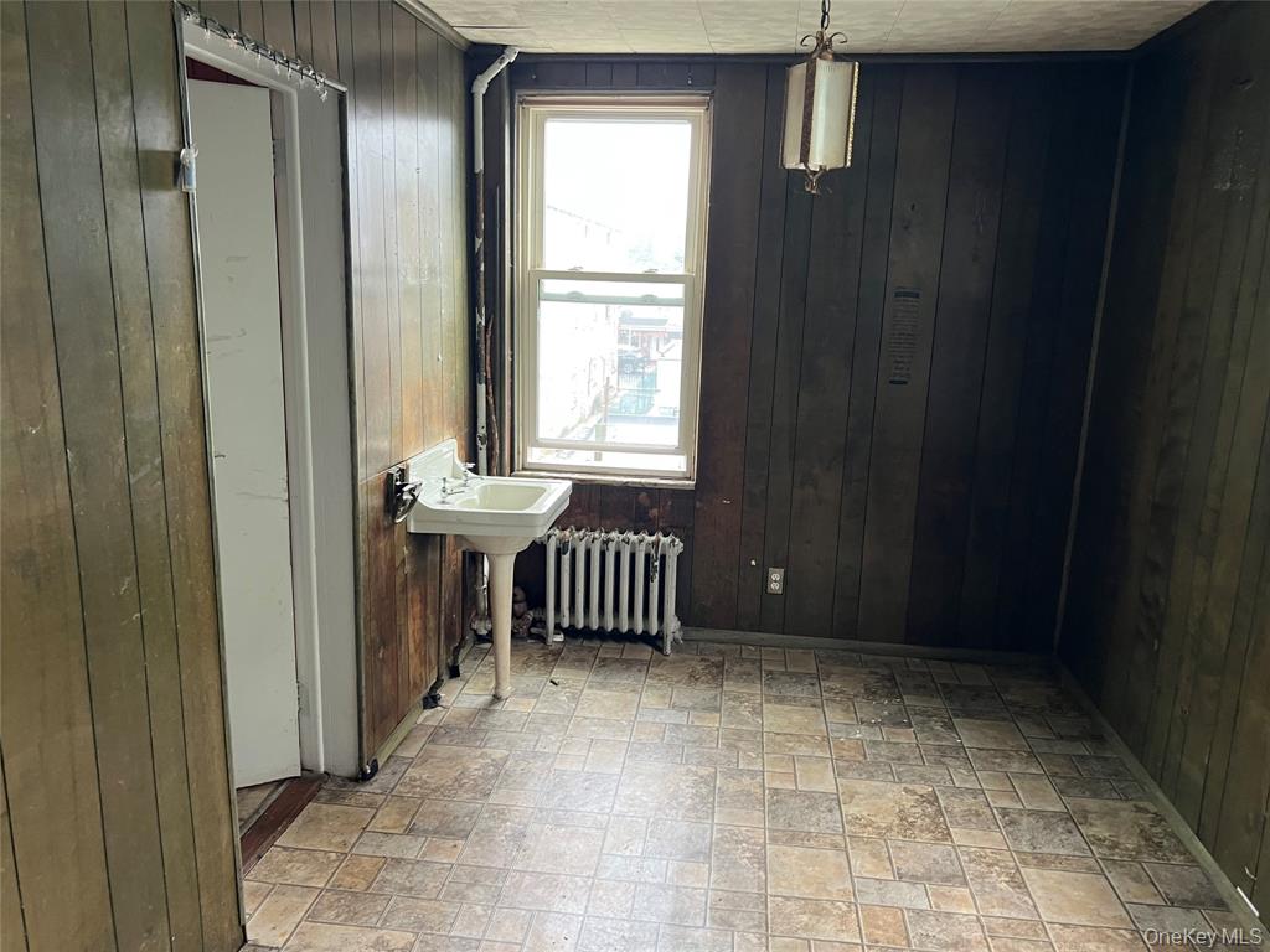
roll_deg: -1.3
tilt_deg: -13.1
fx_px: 954
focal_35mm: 26
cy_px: 476
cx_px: 635
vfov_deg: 53.1
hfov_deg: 67.3
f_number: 1.5
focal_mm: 5.7
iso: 125
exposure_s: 1/62
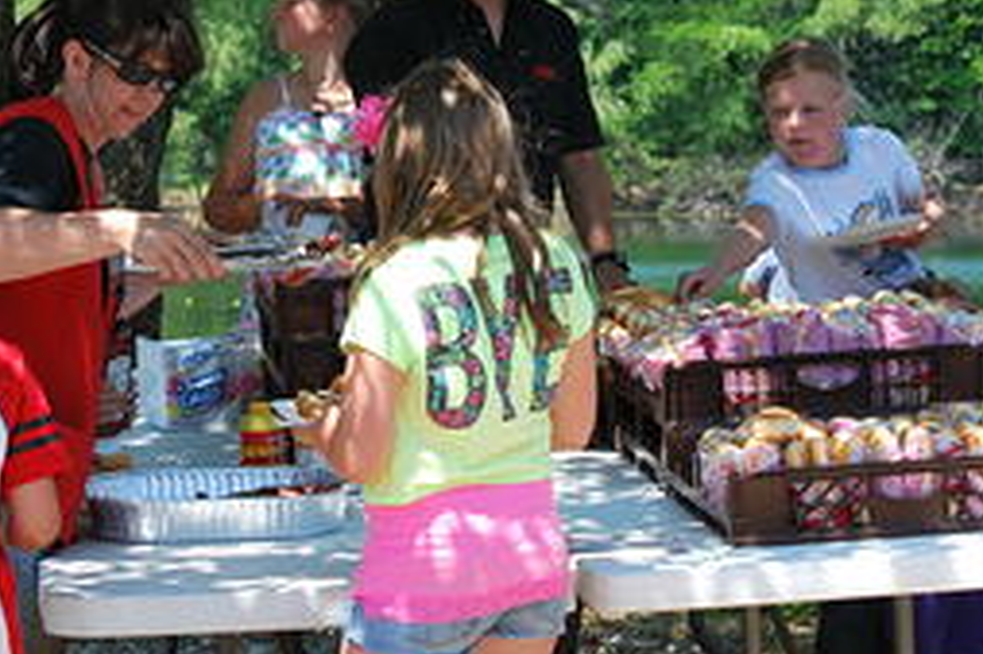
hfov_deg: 13.4
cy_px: 195
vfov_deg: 9.0
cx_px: 344
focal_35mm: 153
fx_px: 4173
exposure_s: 1/160
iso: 100
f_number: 6.3
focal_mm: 55
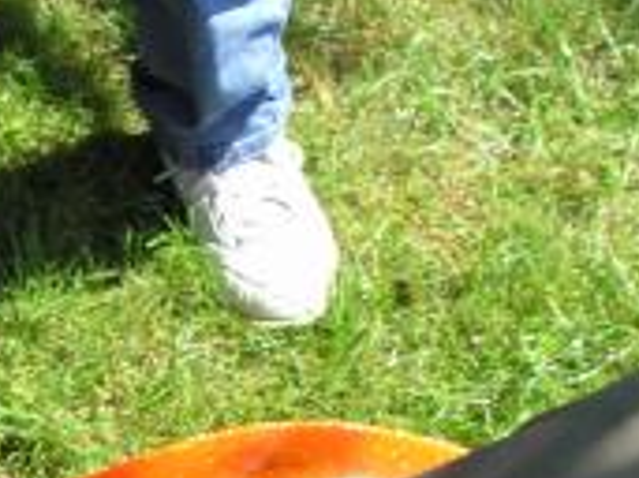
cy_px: 650
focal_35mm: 131
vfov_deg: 11.0
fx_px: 2417
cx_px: -116
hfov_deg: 14.6
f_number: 4.5
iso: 50
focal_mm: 8.9
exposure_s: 1/123
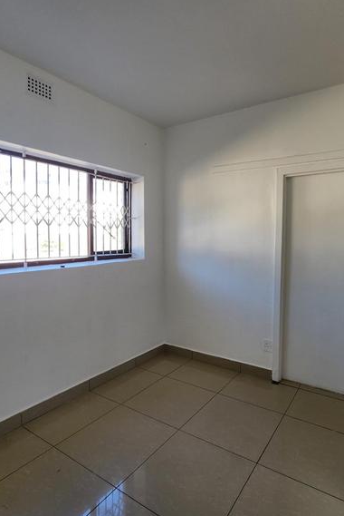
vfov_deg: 86.9
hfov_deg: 64.2
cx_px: 200
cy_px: 253
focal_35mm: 19
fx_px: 272
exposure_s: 1/100
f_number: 2.2
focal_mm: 2.2
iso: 64
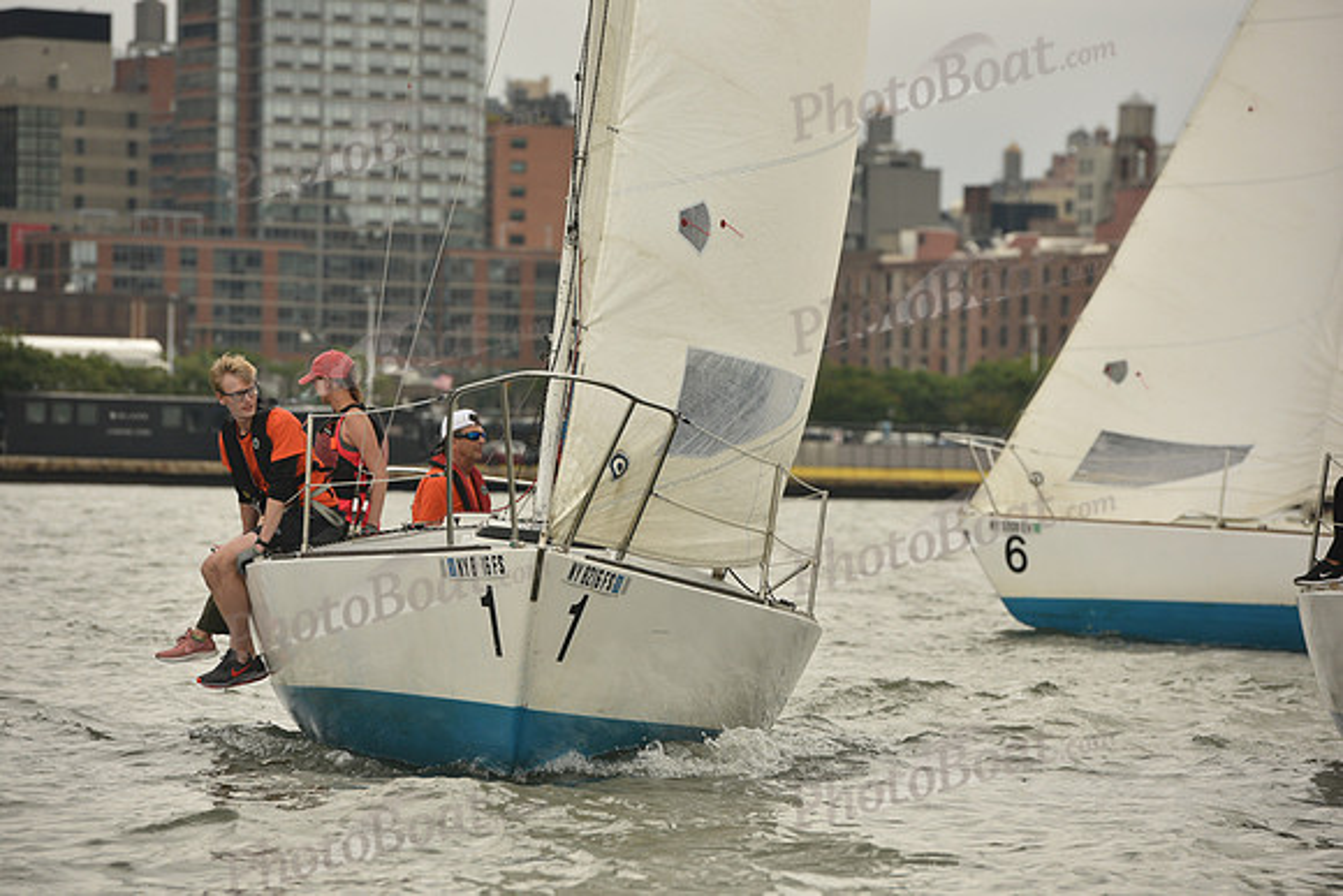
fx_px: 6903
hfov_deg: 11.1
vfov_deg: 7.4
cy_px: 448
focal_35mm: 185
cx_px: 672
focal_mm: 185
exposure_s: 1/1600
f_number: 6.3
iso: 320
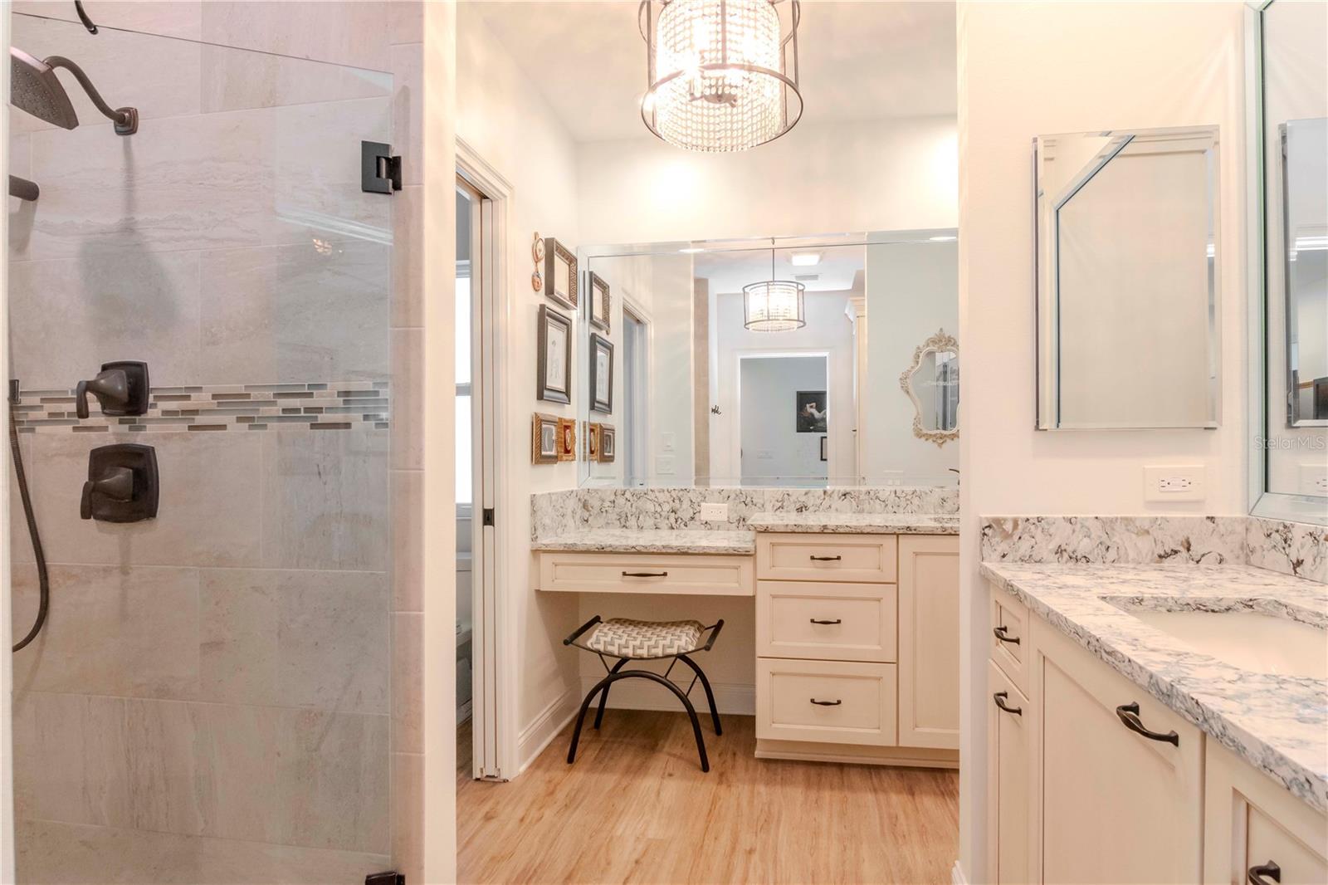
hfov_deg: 90.0
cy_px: 442
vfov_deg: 67.4
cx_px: 664
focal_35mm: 18
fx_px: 664
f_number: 11
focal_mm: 12
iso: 1000
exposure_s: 1/13
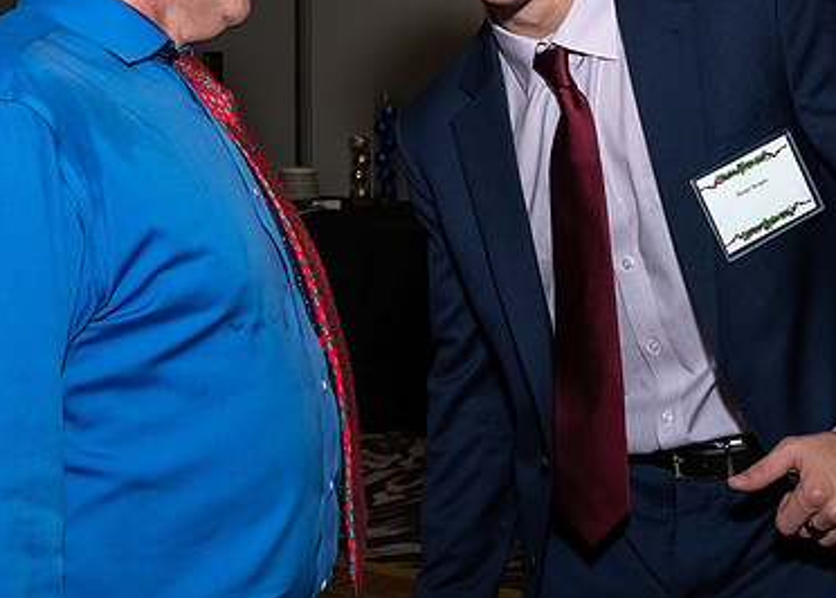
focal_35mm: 69
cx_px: 457
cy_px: 124
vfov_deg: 20.5
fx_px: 1639
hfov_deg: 28.6
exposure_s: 1/250
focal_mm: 19
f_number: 7.1
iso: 500
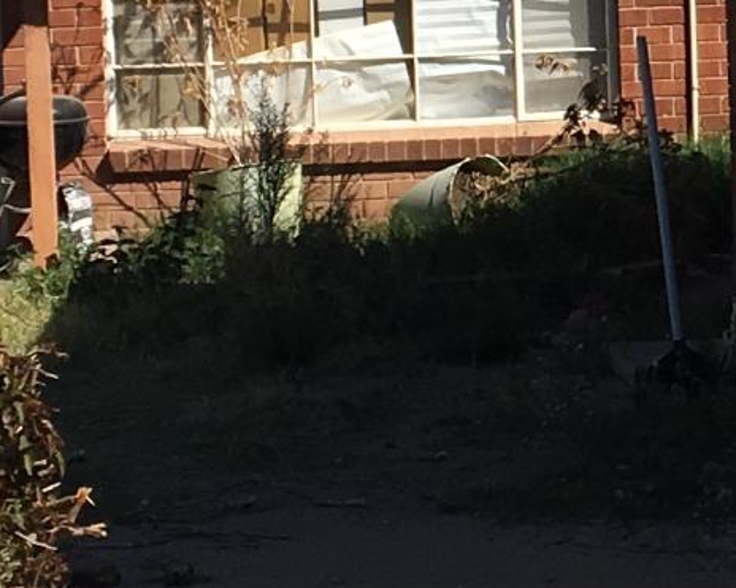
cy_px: 33
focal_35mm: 183
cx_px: 931
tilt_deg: -4.1
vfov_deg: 8.4
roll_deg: +2.3
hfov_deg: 10.3
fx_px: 3985
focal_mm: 4.15
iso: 25
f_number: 2.2
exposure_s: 1/2262
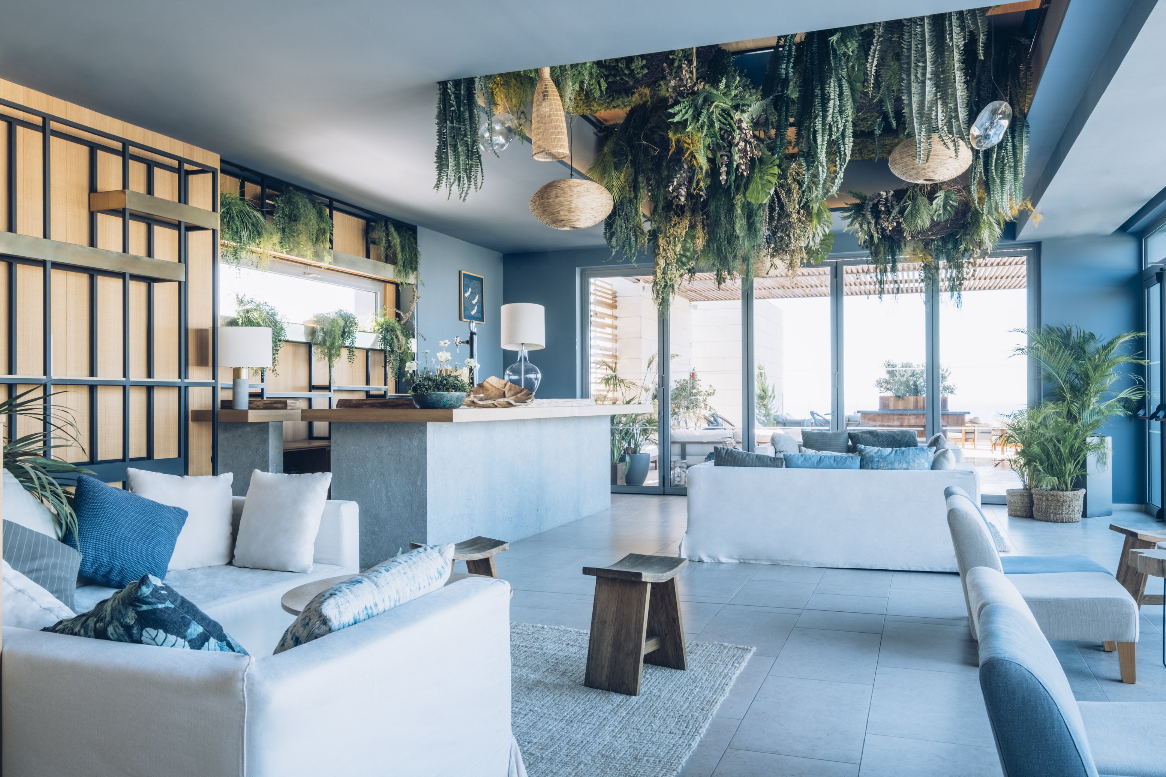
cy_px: 388
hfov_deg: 67.4
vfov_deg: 47.9
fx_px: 874
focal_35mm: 27
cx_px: 583
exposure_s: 1/20
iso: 320
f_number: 11
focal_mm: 18.2
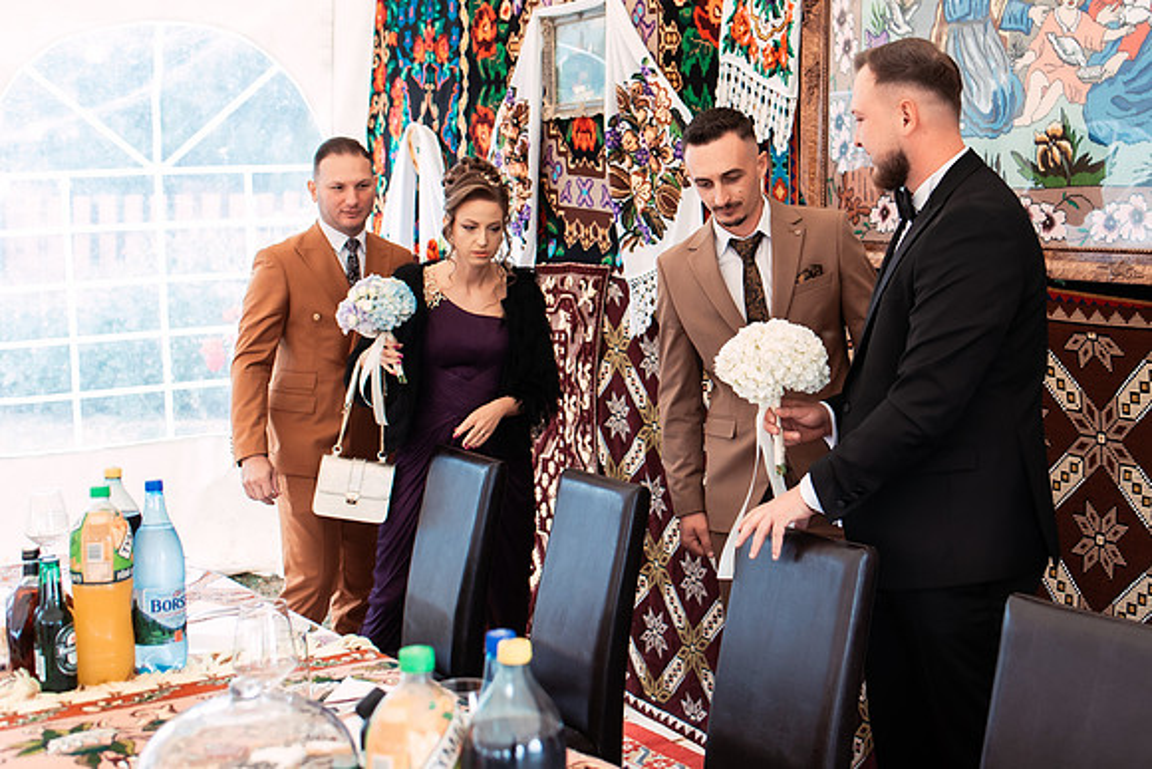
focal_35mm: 47
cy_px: 313
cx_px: 761
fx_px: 1492
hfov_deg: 41.7
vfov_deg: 28.8
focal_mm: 35
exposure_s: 1/320
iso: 1100
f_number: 3.5
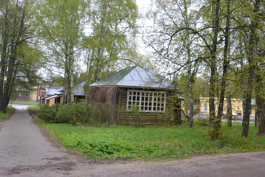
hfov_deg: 47.9
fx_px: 298
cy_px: 88
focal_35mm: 40
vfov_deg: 33.0
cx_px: 132
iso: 1600
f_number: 8
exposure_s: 1/250
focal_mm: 27
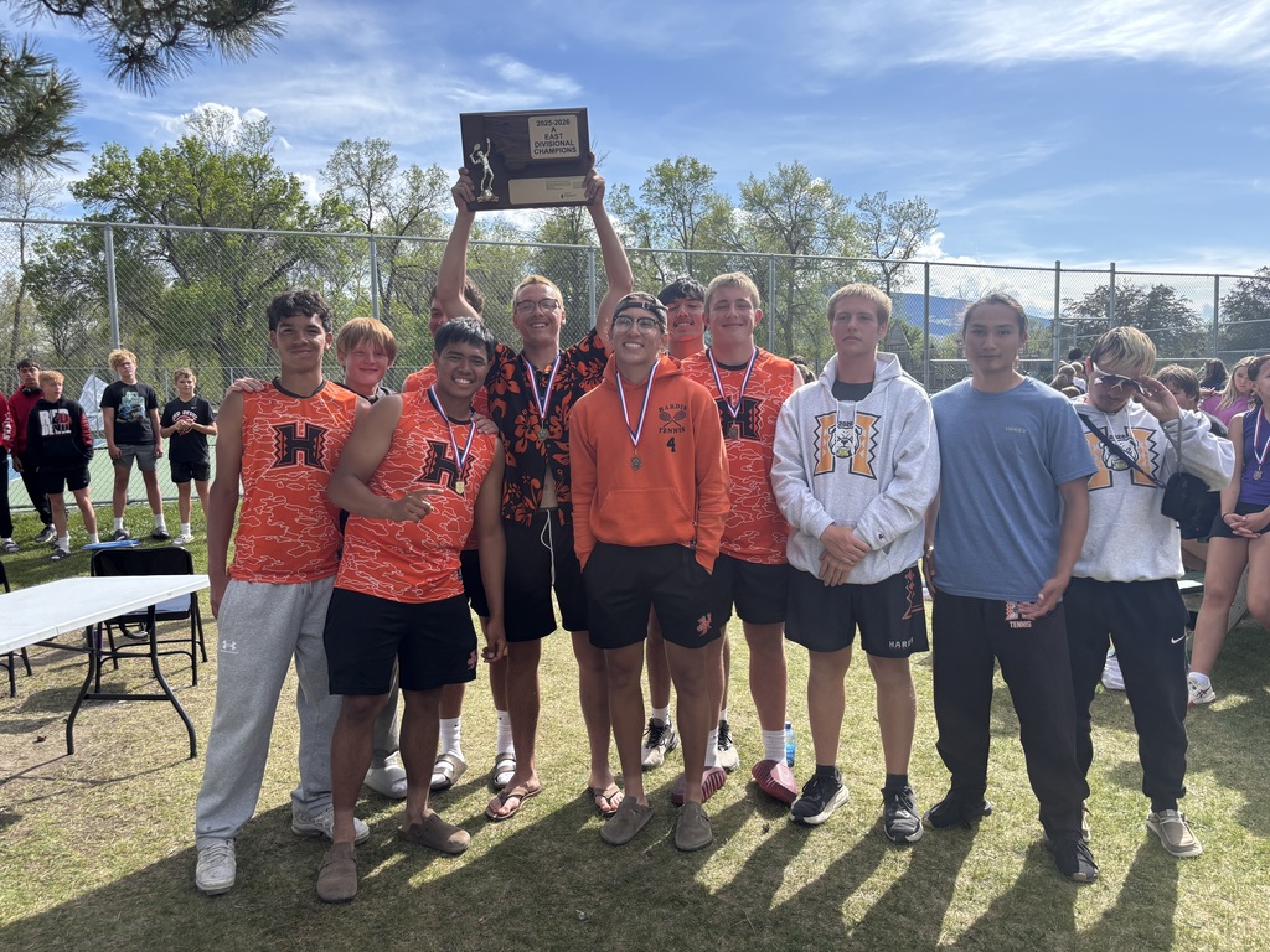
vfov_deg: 53.1
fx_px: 954
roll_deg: +1.5
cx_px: 635
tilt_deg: -1.1
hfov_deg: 67.3
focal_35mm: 26
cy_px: 476
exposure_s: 1/1399
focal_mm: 5.96
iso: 50
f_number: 1.6
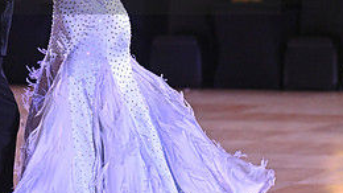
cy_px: -29
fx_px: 2591
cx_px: 100
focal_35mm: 285
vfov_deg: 4.2
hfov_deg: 7.6
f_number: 5
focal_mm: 122
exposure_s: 1/320
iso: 3200
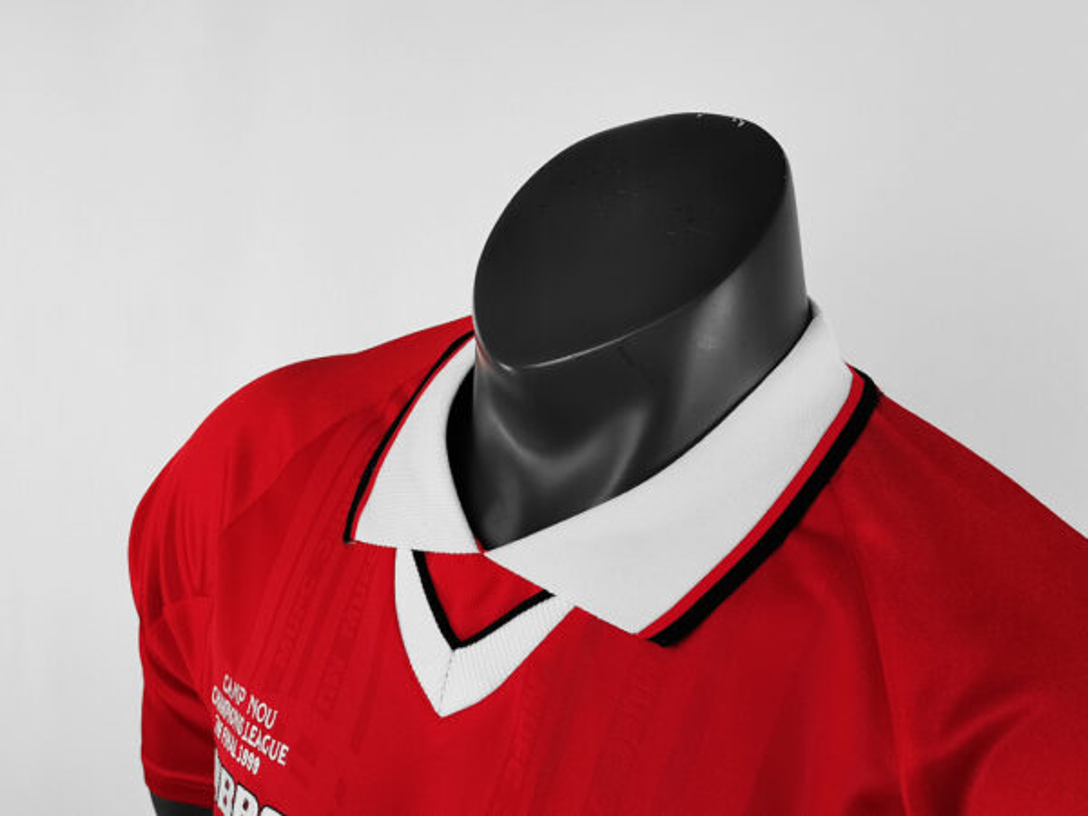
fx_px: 1257
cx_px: 544
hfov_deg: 46.8
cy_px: 408
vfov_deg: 36.0
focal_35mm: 40
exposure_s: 1/100
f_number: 1.8
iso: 160
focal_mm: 5.58
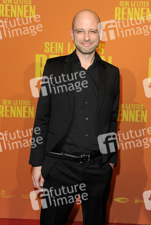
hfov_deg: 35.1
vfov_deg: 50.7
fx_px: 239
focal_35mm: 38
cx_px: 76
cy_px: 112
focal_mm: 38
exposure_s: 1/250
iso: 800
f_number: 5.6
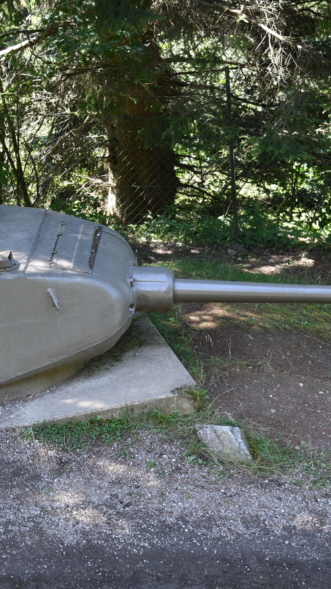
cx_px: 168
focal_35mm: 78
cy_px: 303
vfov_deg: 27.2
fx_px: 1217
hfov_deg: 15.5
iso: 100
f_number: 3.5
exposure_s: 1/50
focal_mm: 31
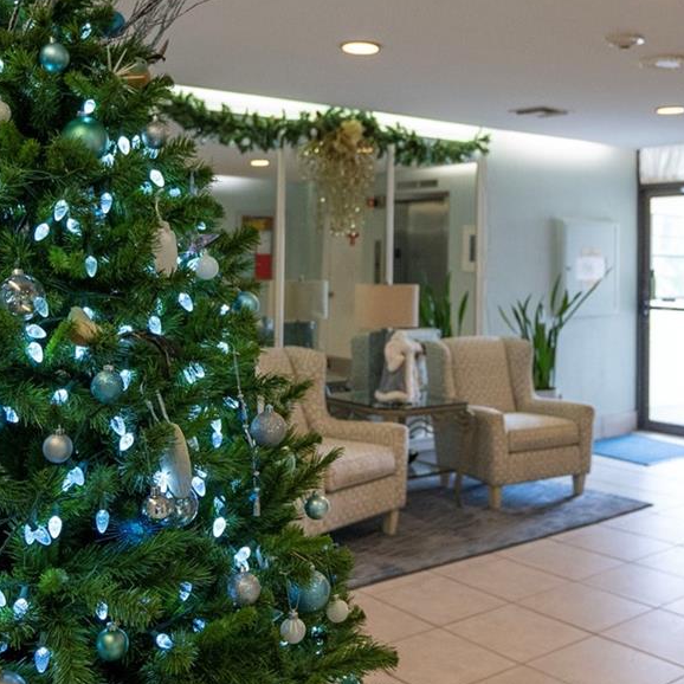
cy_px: 221
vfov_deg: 41.3
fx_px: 894
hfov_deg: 41.9
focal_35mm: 40
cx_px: 355
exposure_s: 1/160
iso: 2000
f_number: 2.8
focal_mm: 17
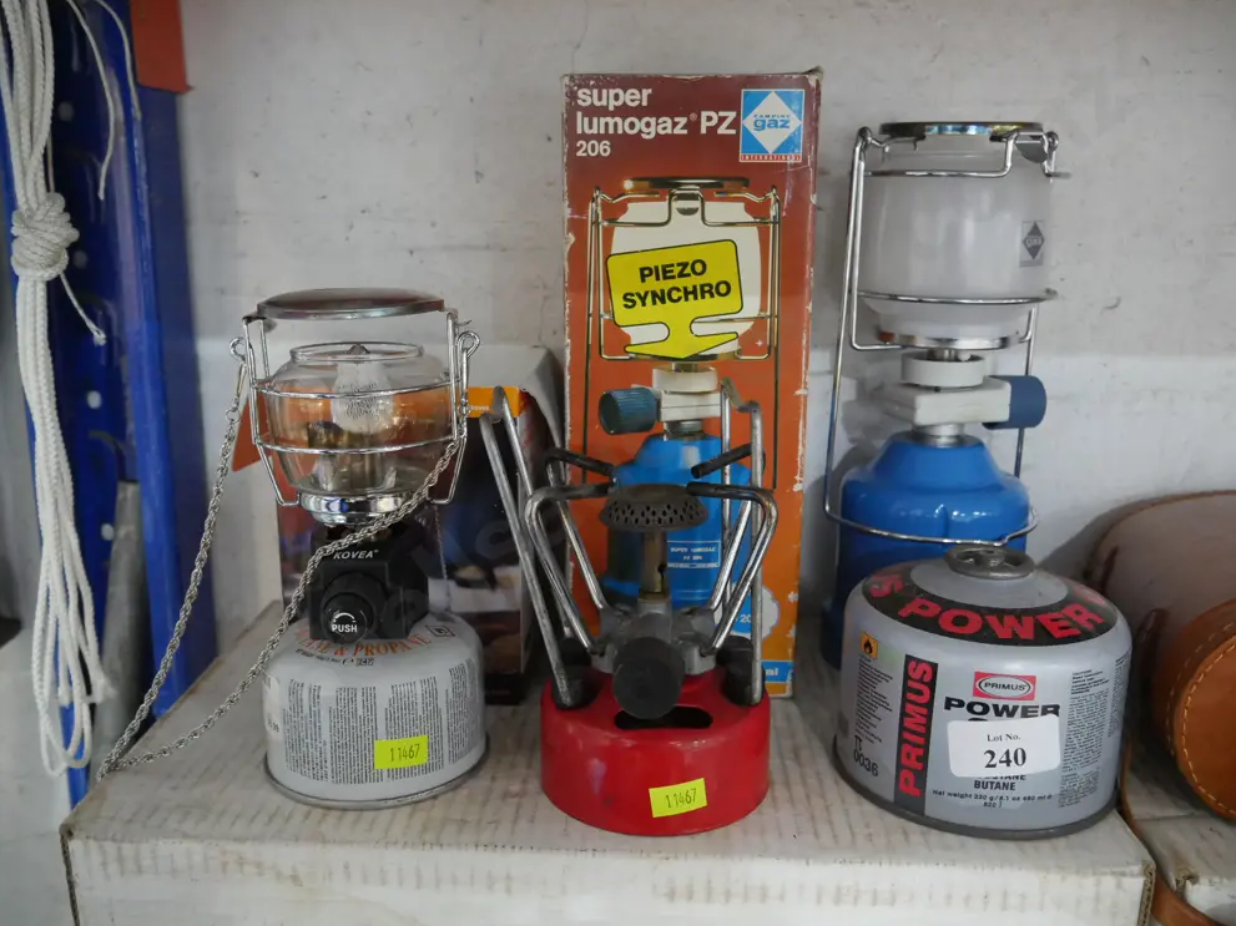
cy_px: 469
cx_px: 609
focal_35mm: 31
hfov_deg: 58.4
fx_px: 1107
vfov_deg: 45.4
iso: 3200
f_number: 3.6
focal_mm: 15
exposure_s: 1/50
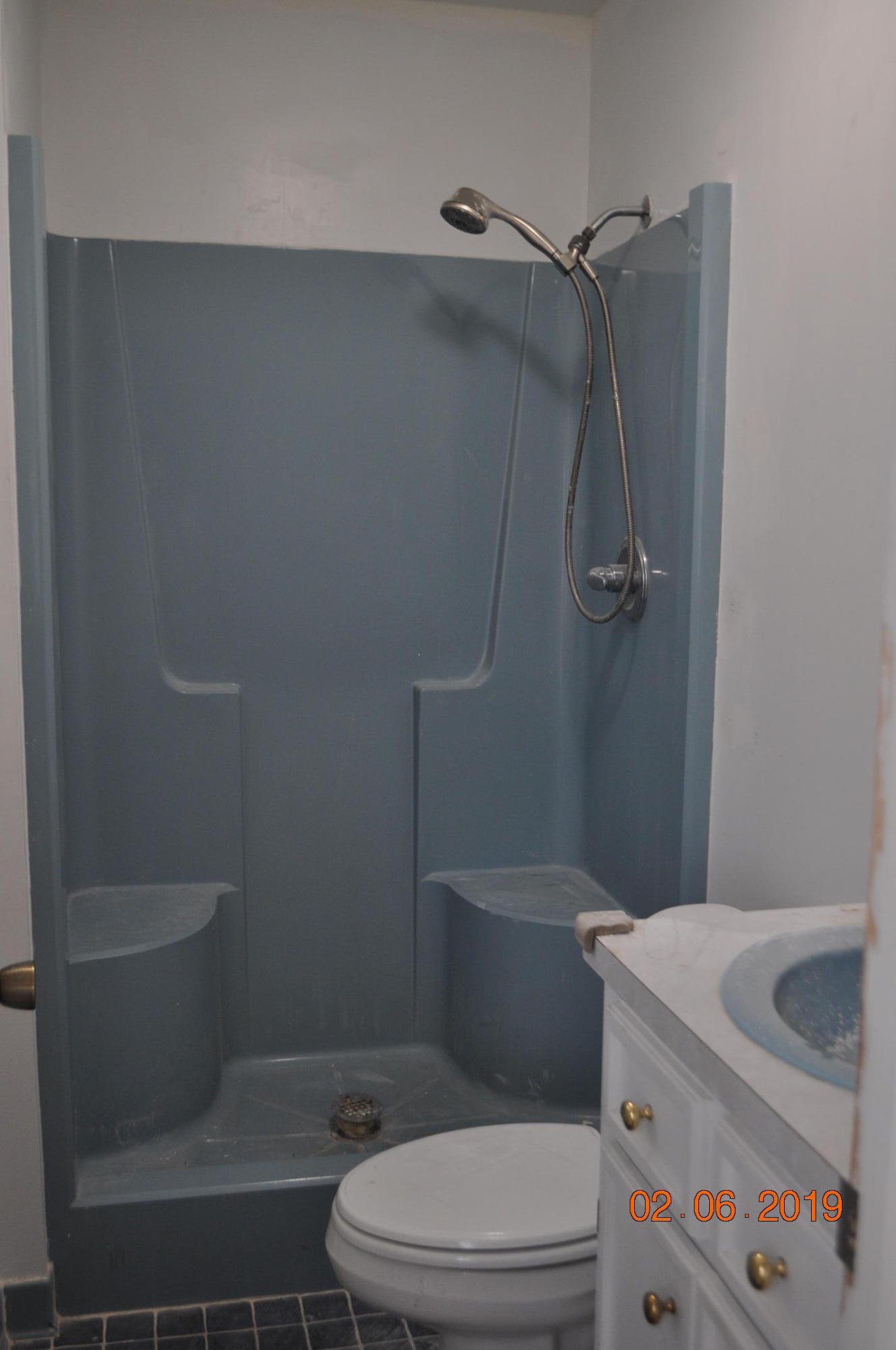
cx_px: 448
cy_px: 675
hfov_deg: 36.8
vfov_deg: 53.2
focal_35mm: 36
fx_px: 1348
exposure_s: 1/60
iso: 560
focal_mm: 24
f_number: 4
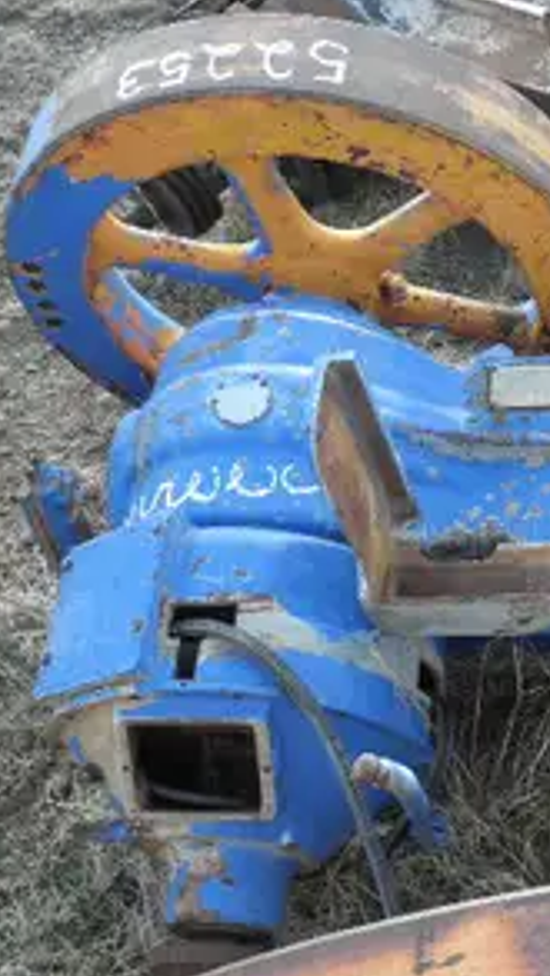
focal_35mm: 52
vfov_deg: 39.9
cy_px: 490
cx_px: 567
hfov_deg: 22.1
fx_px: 1347
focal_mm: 6.1
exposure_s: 1/125
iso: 64
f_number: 3.2
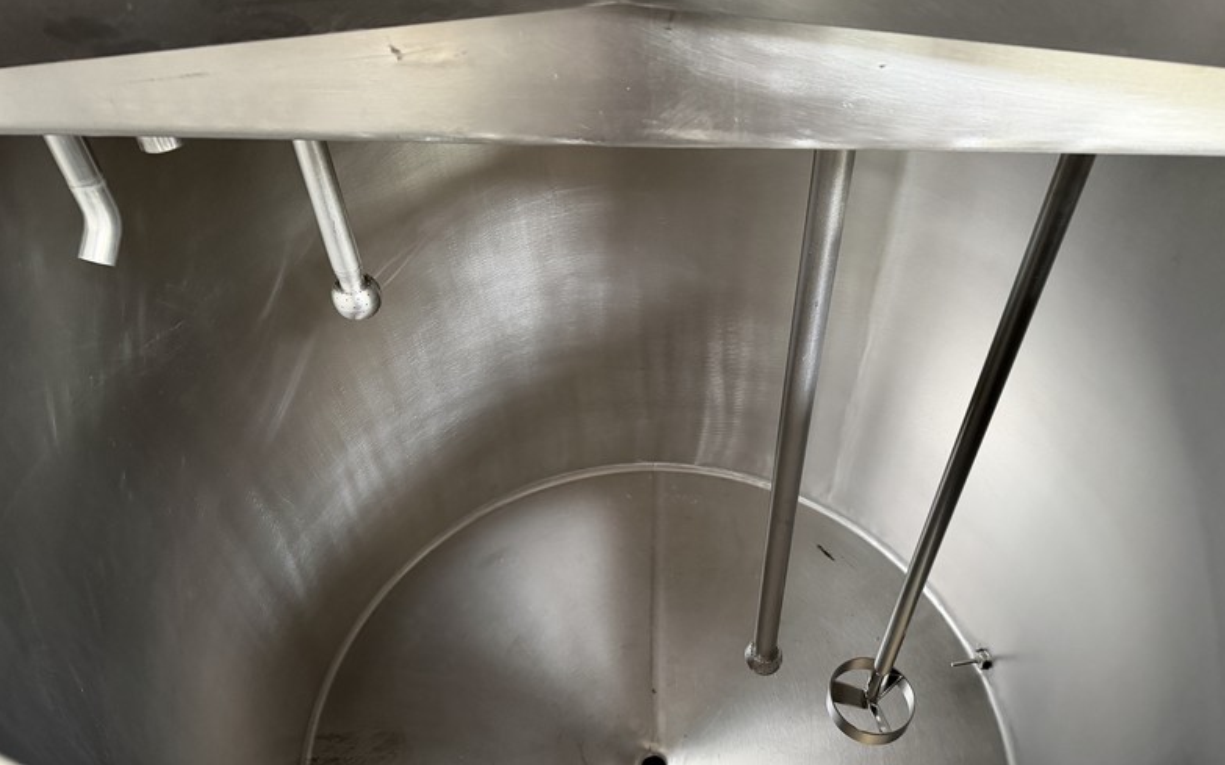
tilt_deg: -46.0
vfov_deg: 47.4
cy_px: 435
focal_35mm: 26
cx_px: 620
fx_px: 868
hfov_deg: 70.4
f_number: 1.78
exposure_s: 1/60
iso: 640
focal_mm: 6.76
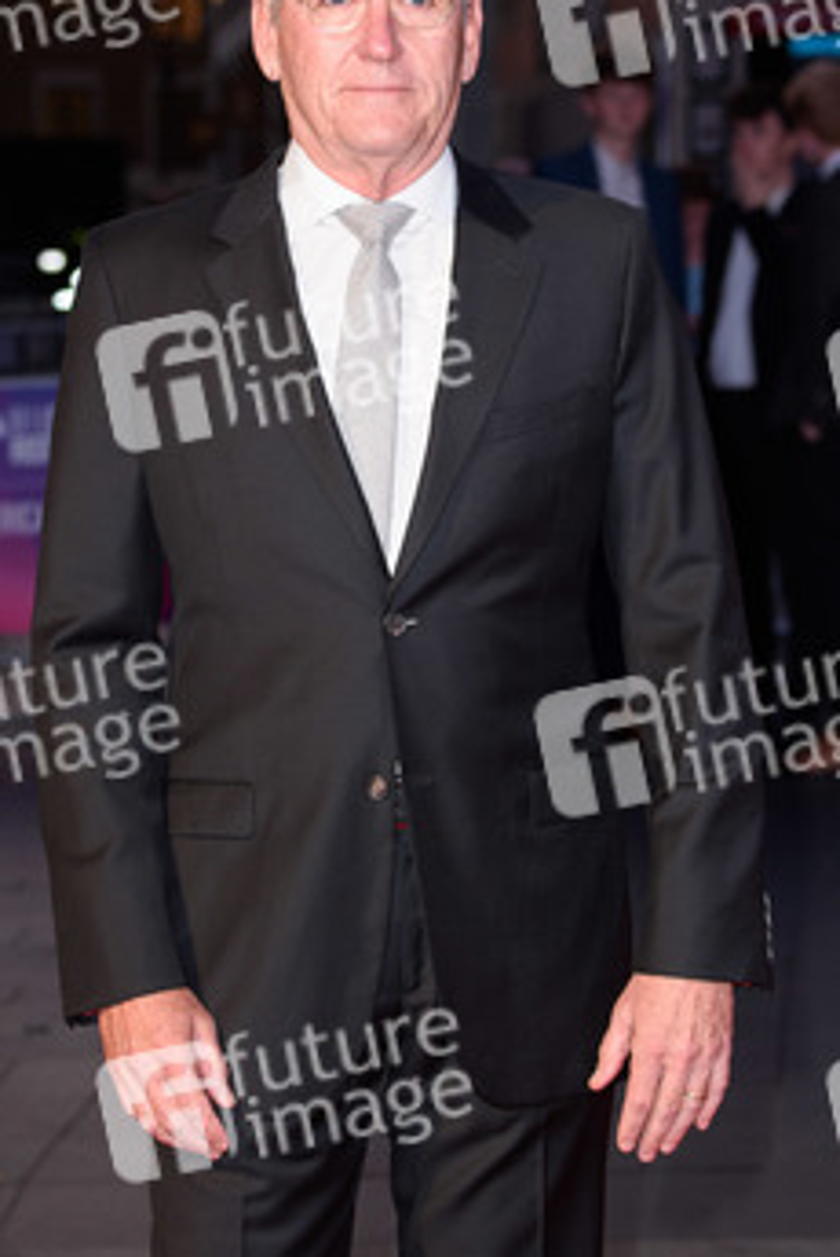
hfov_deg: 12.8
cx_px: 393
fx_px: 3737
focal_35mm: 107
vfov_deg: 19.1
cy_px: 548
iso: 800
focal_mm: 92
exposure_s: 1/250
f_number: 5.6
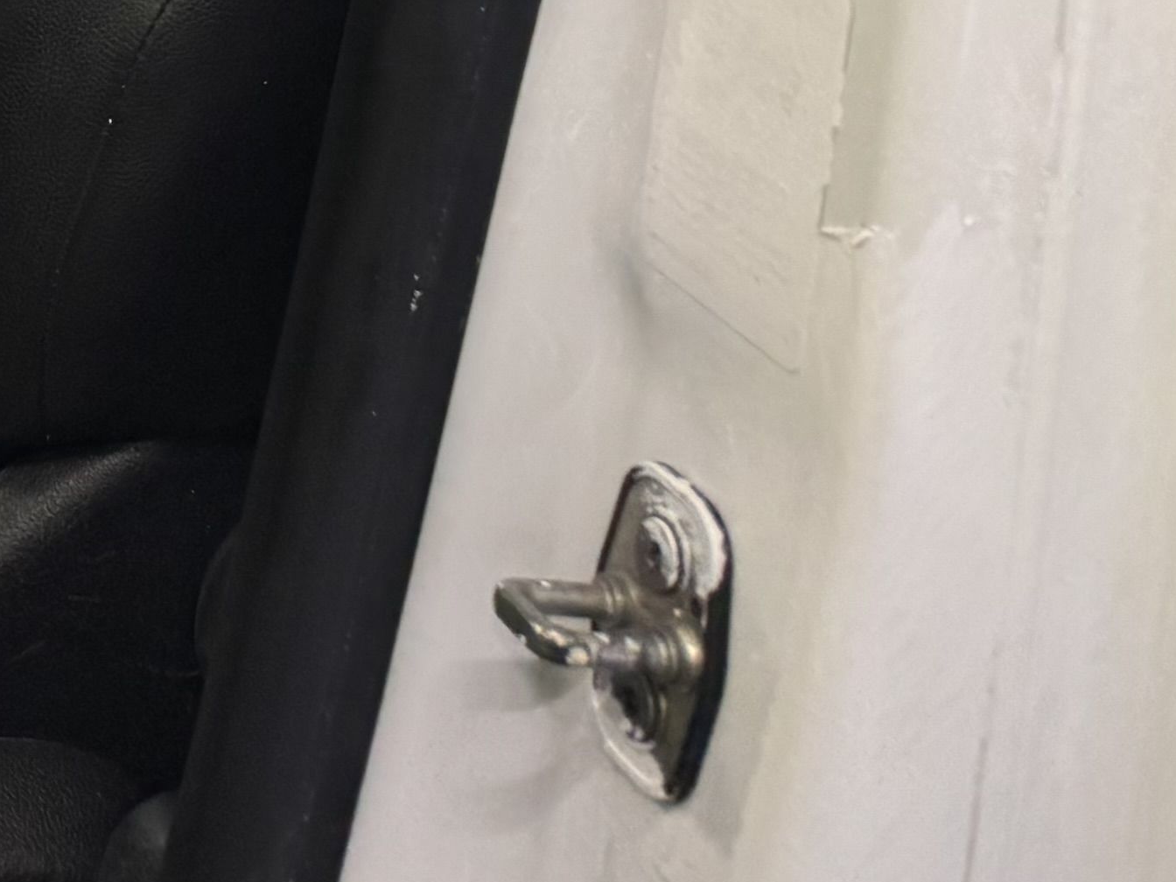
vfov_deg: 12.9
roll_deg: -0.1
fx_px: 3465
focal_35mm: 102
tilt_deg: -11.3
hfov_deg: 15.6
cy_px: -815
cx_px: -1132
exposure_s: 1/121
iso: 64
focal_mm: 6.76
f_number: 1.78
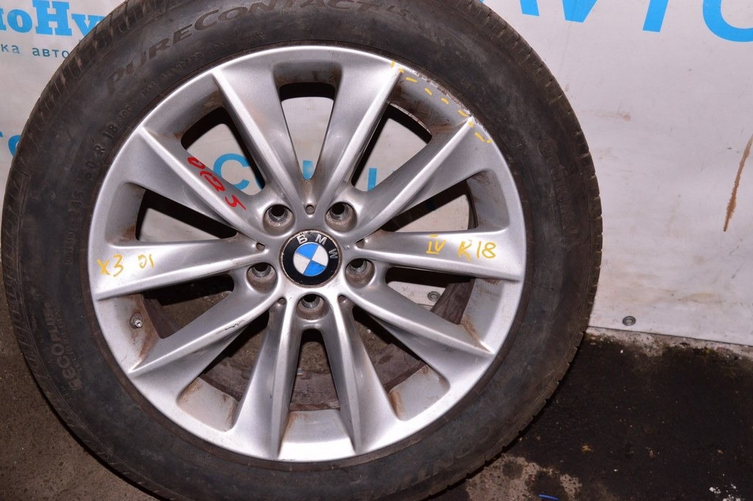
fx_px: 1097
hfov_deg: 37.9
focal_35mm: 52
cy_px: 250
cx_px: 376
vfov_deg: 25.7
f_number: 8
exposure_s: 1/200
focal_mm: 35
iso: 1600
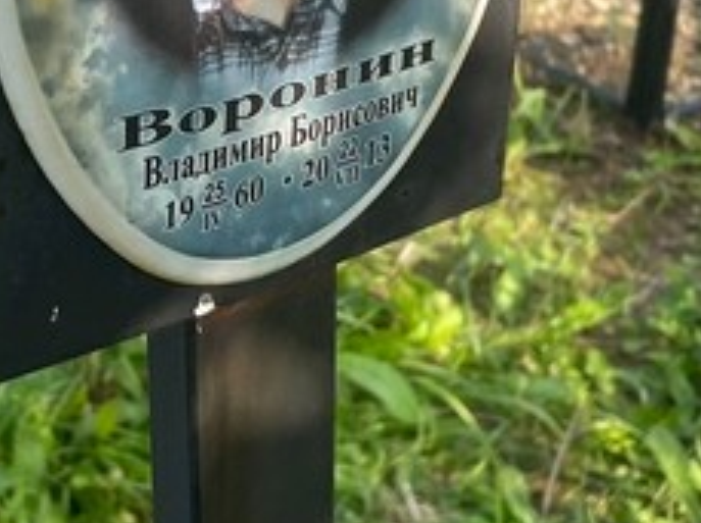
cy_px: 61
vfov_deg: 16.0
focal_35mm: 91
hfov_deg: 21.2
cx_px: 116
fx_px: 1840
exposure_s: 1/1195
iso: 32
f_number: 1.6
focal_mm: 4.2
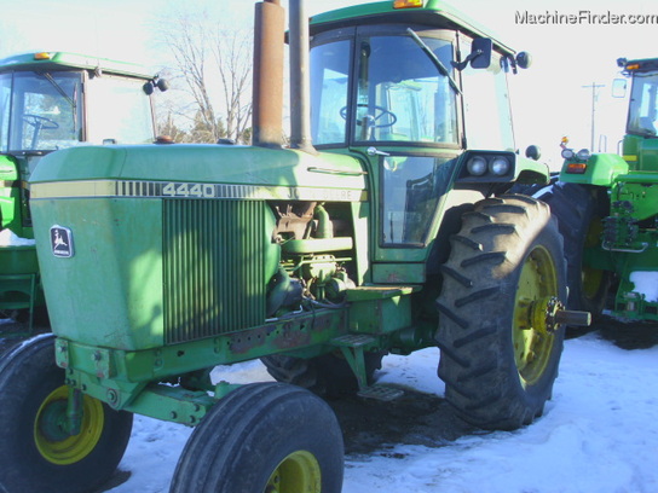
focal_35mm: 38
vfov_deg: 37.7
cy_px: 246
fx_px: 722
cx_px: 329
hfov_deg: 49.0
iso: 50
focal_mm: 6.36
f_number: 3
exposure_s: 1/173
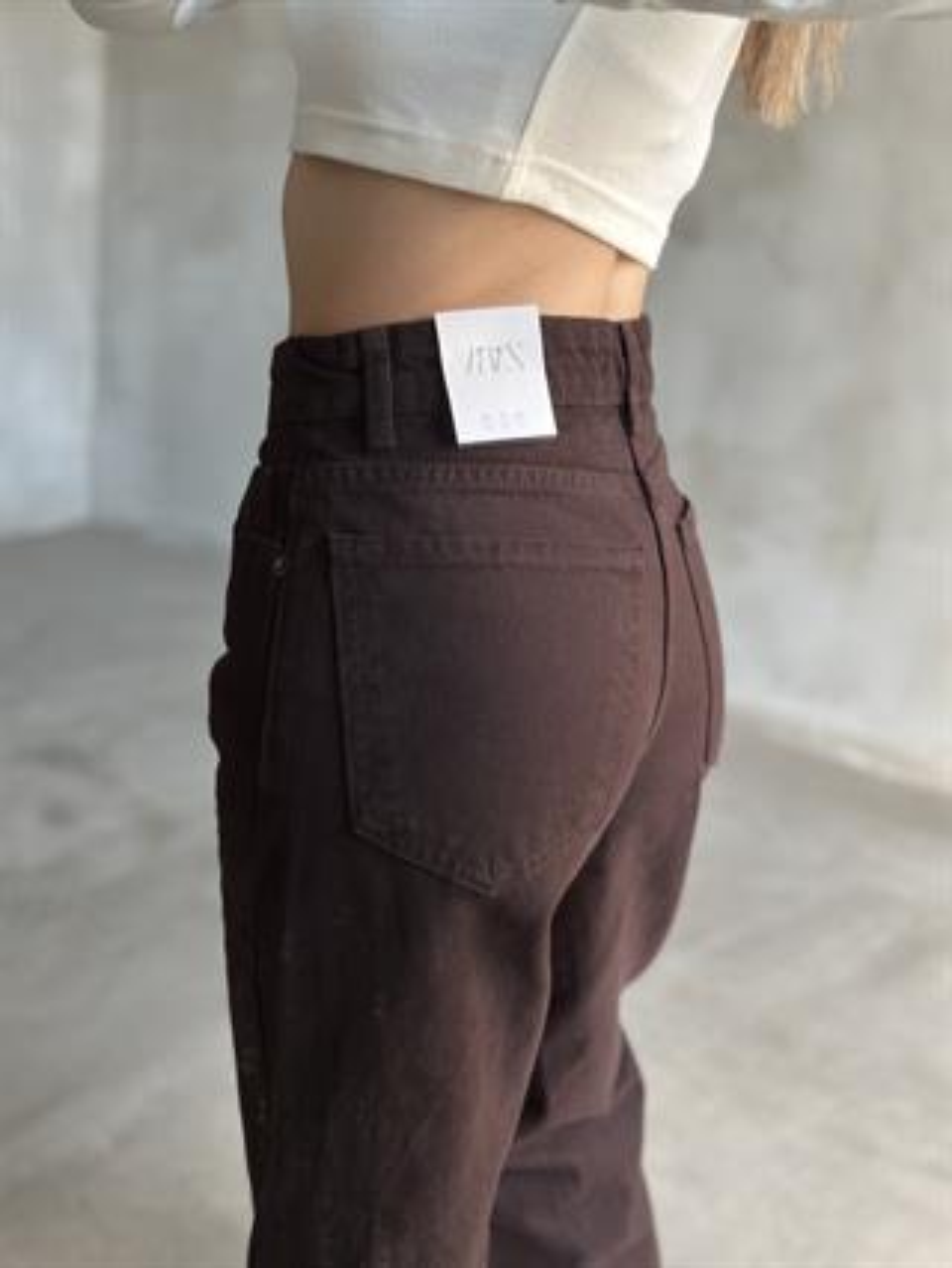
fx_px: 1758
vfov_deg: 39.6
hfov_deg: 30.3
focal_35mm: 48
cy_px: 634
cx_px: 476
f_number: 1.78
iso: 400
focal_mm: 6.86
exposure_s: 1/54
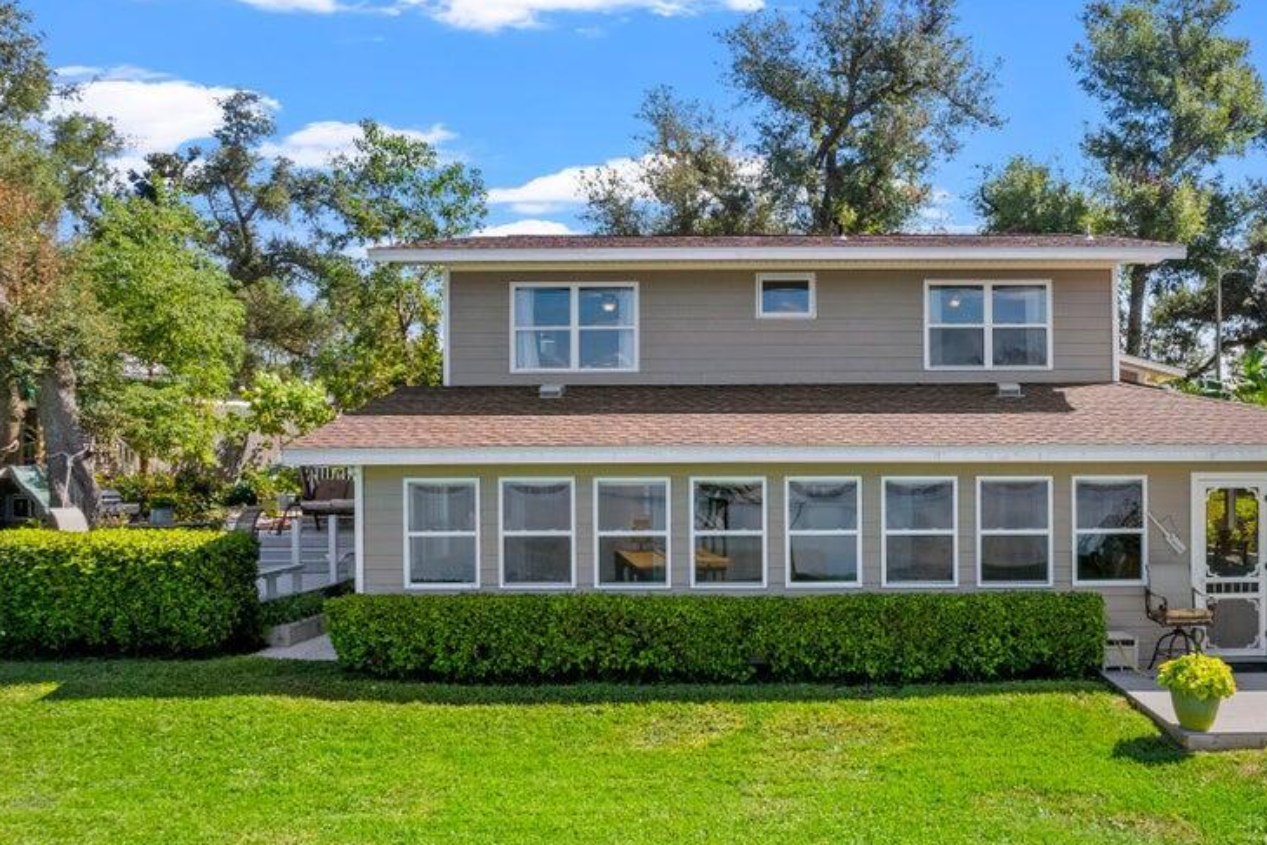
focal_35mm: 29
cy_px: 469
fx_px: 1021
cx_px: 819
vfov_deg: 44.9
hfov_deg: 62.4
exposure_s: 1/640
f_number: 2.8
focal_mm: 8.38
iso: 100
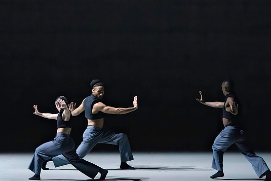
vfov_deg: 4.8
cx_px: 140
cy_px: 84
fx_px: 2176
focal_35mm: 289
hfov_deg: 7.1
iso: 20000
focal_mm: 198
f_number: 5.6
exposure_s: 1/400
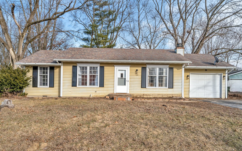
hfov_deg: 72.5
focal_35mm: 25
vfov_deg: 49.2
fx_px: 165
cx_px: 122
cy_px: 81
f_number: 10
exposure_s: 1/500
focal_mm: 24
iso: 500
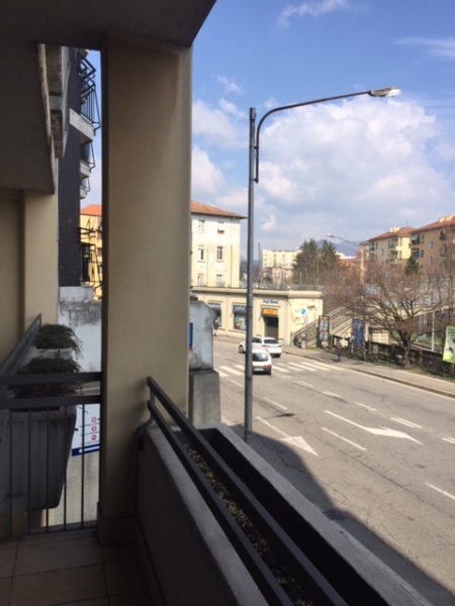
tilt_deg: -2.8
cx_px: 228
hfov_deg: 48.2
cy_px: 303
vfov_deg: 61.7
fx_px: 508
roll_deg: -1.3
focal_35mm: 29
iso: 32
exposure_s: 1/2083
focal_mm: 4.15
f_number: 2.2
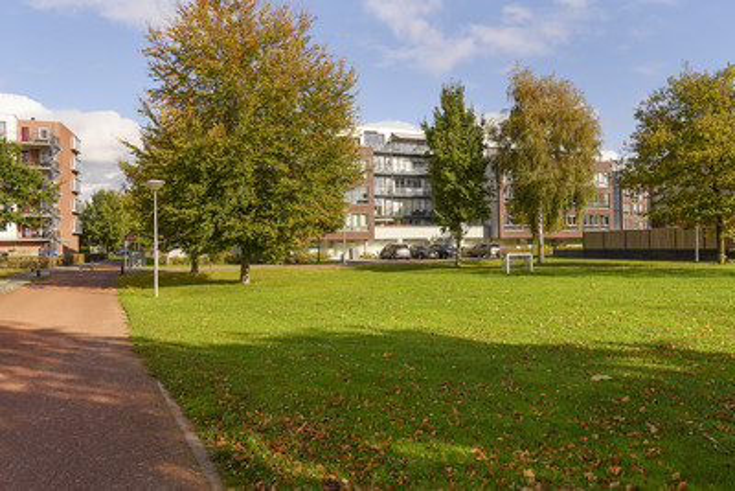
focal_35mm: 26
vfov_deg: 49.6
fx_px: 531
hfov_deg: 69.4
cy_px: 246
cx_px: 368
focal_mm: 26
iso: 800
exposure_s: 1/3000
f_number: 8
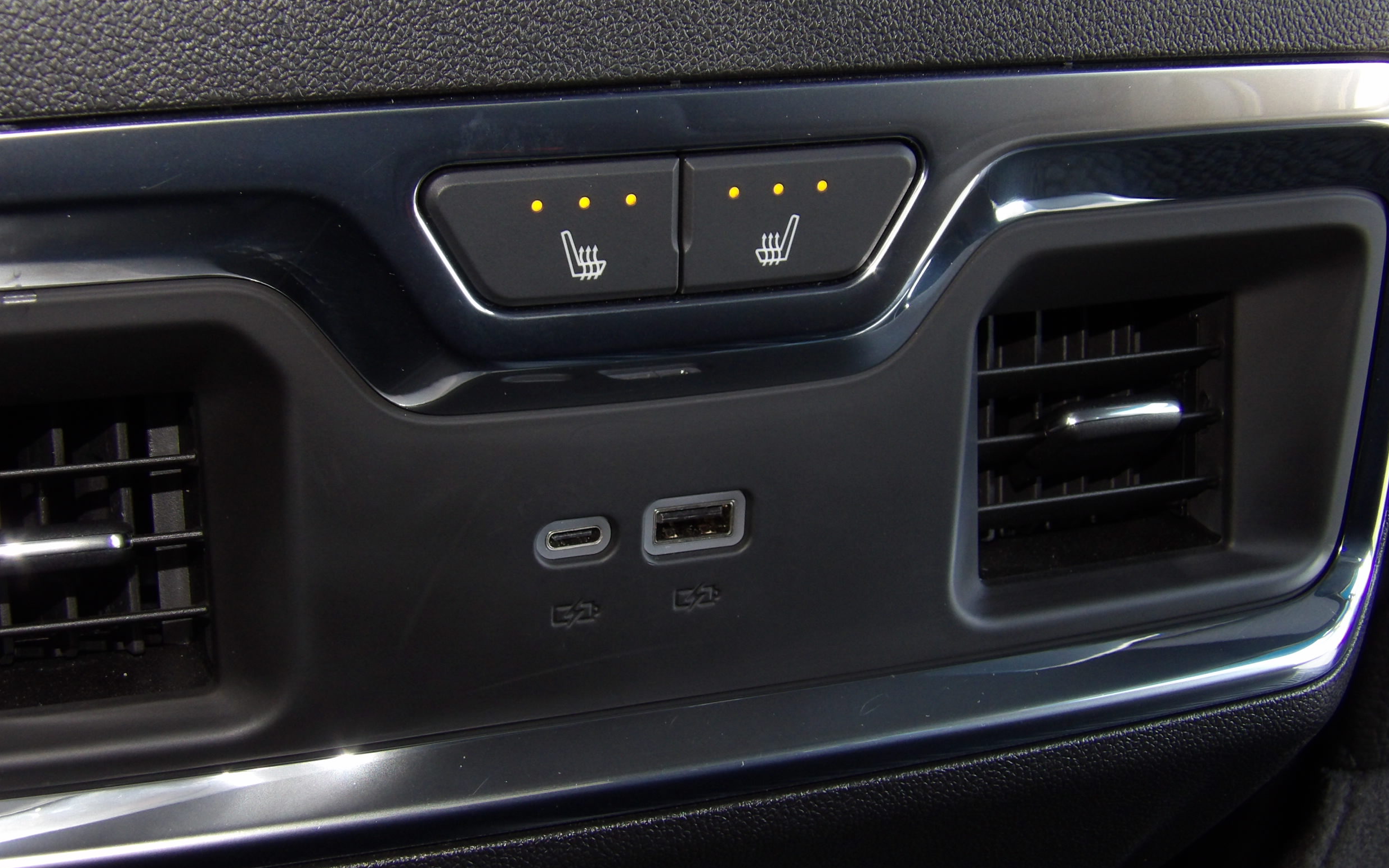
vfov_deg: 22.0
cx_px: 675
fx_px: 2234
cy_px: 445
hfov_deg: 34.5
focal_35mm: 59
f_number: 3.9
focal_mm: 9.5
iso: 200
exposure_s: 1/28
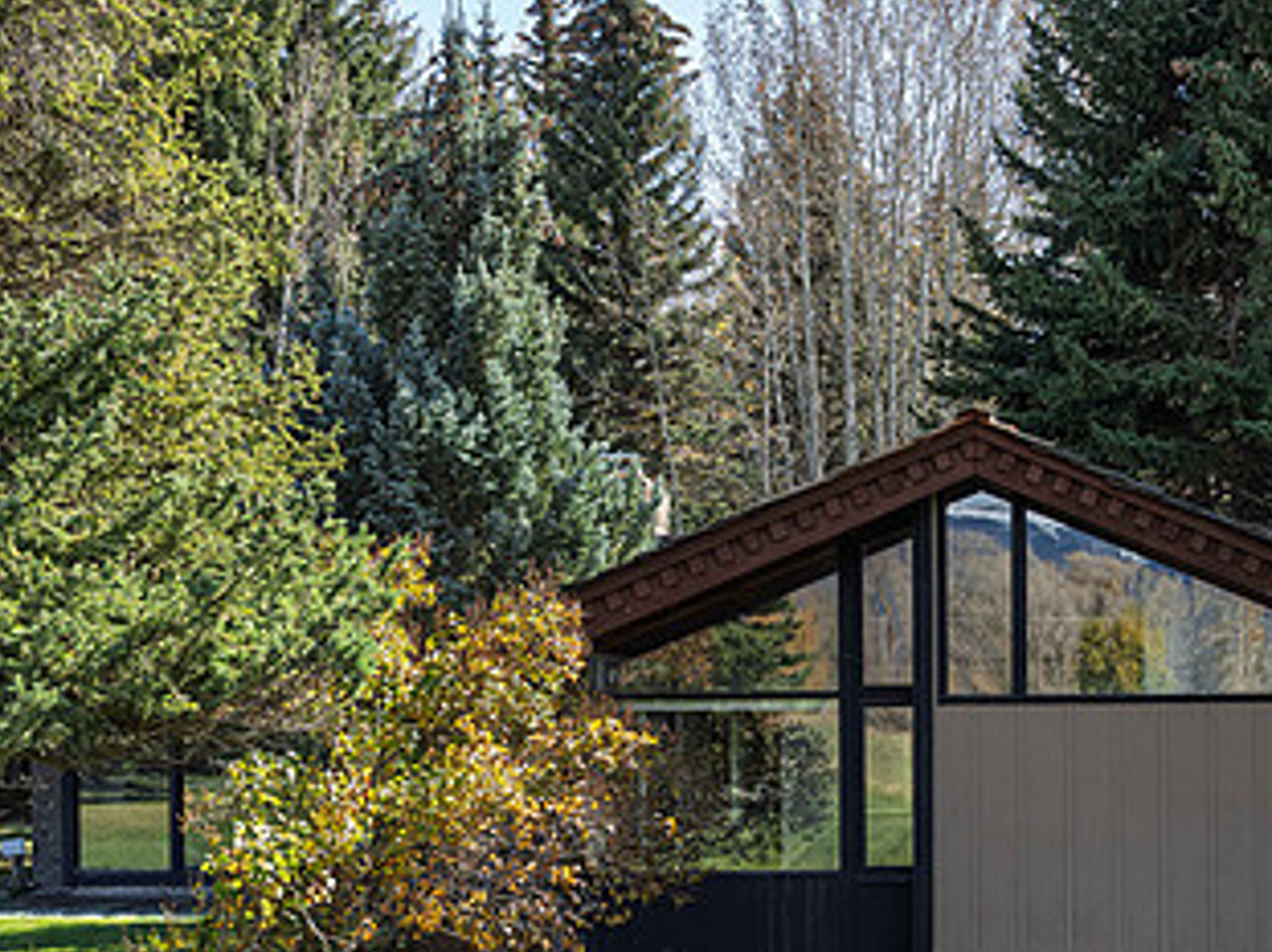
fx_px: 2645
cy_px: 725
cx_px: 1080
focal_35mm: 72
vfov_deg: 20.3
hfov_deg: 26.4
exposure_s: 1/100
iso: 400
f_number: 13
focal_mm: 40
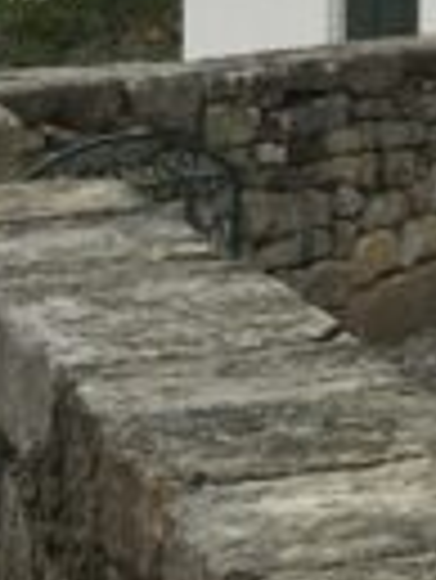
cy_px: -602
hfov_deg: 5.7
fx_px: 3856
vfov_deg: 8.2
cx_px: 1591
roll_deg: -0.8
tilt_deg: +1.0
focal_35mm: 230
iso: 25
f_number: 2.2
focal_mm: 4.15
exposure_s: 1/1241
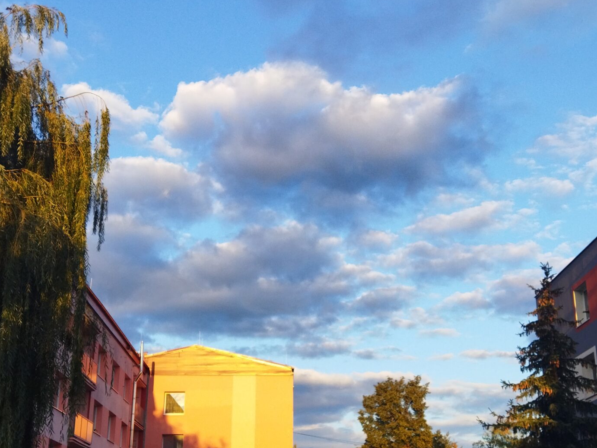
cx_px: 311
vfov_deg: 29.0
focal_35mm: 50
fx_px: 862
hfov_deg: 38.2
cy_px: 286
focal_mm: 4.71
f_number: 1.79
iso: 99
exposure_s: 1/711
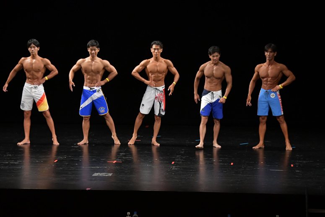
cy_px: 108
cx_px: 162
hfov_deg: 12.2
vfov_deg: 8.2
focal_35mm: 168
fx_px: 1516
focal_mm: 112
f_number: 5.6
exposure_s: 1/400
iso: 3200
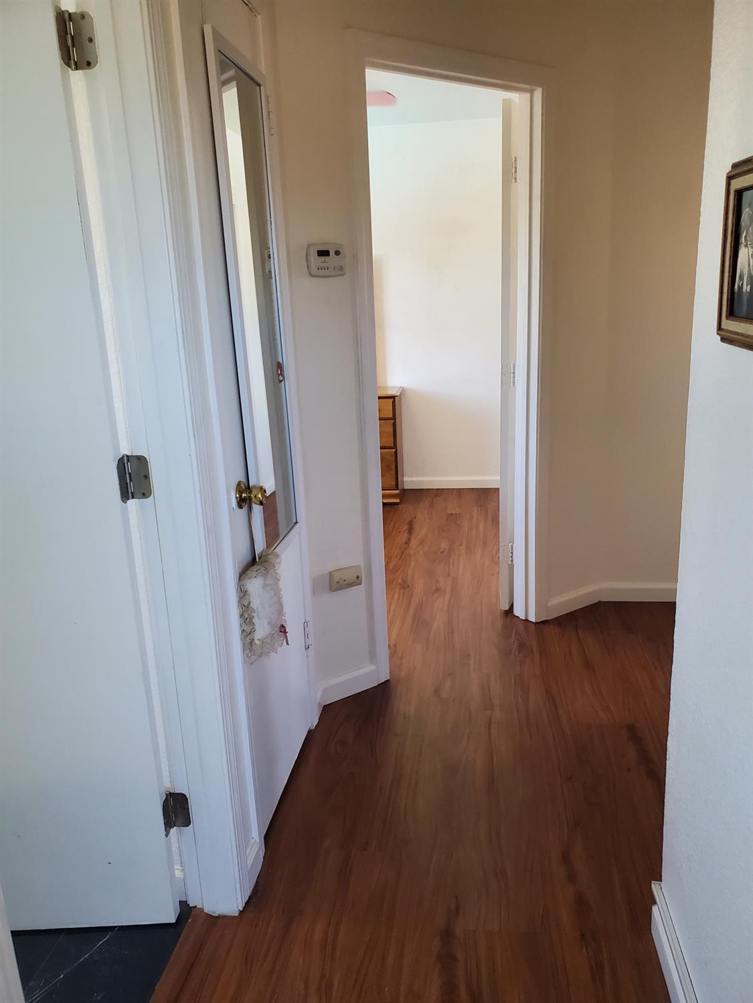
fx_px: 754
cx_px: 376
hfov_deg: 53.1
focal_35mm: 26
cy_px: 502
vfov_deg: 67.3
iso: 320
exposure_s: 1/120
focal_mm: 4.3
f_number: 2.4
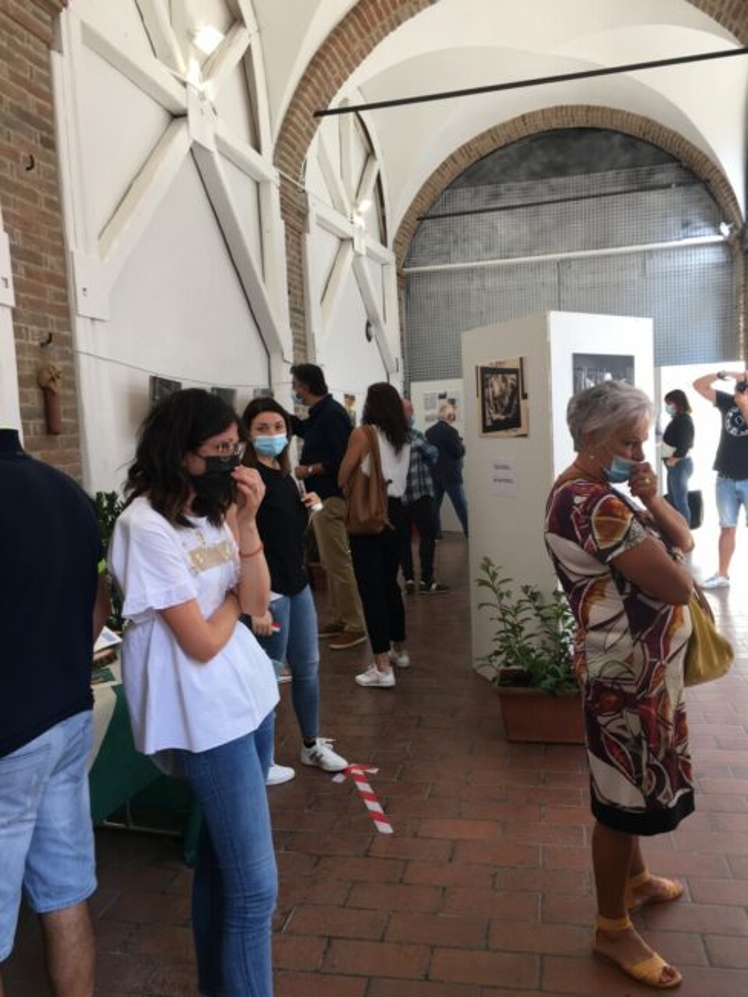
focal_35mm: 29
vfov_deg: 61.6
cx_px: 374
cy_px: 498
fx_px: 835
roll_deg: +1.4
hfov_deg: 48.3
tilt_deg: -5.2
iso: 40
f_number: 2.2
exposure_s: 1/100
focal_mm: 4.15
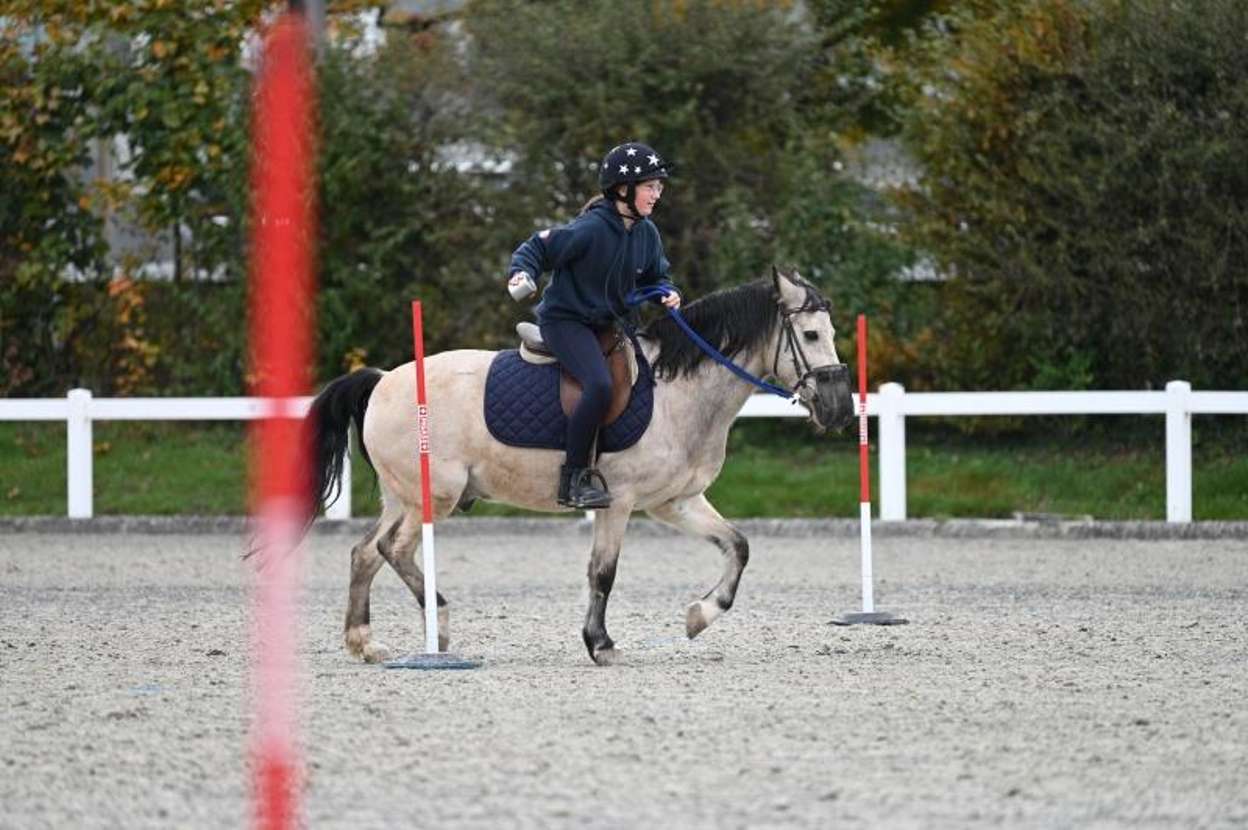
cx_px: 624
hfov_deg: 6.7
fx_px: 10738
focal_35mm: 310
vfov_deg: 4.4
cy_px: 415
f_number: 5.3
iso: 1400
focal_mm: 310
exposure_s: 1/800
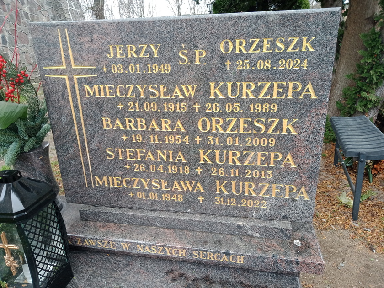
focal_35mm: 28
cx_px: 192
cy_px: 144
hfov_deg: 63.4
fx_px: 311
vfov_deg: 49.7
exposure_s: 1/33.3
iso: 182
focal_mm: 3.37
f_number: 2.2
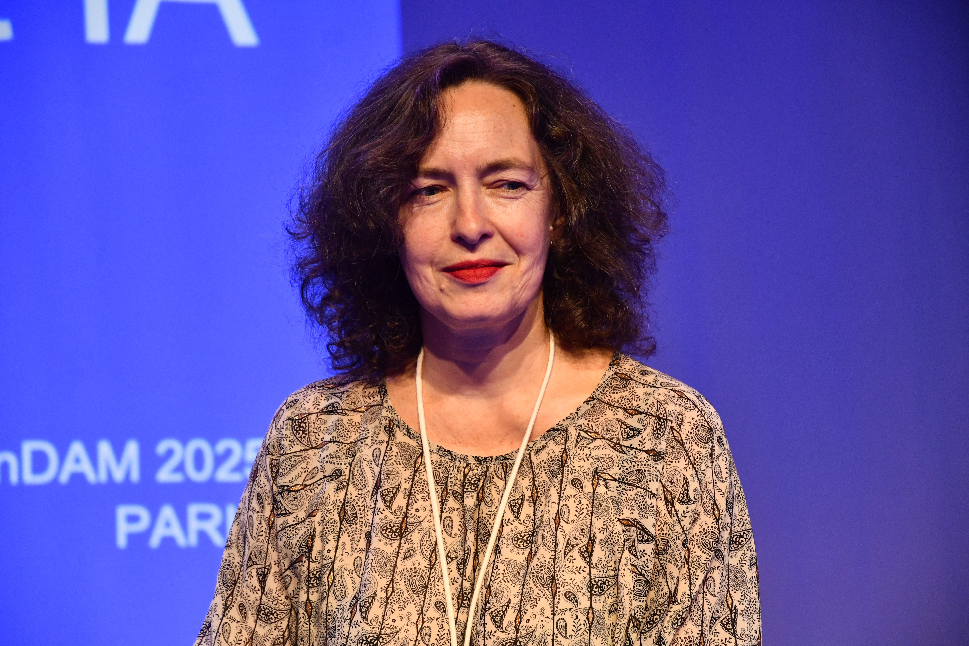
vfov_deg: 11.4
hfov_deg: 17.1
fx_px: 3230
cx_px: 484
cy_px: 323
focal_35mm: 120
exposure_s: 1/125
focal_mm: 80
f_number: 4.5
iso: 2000
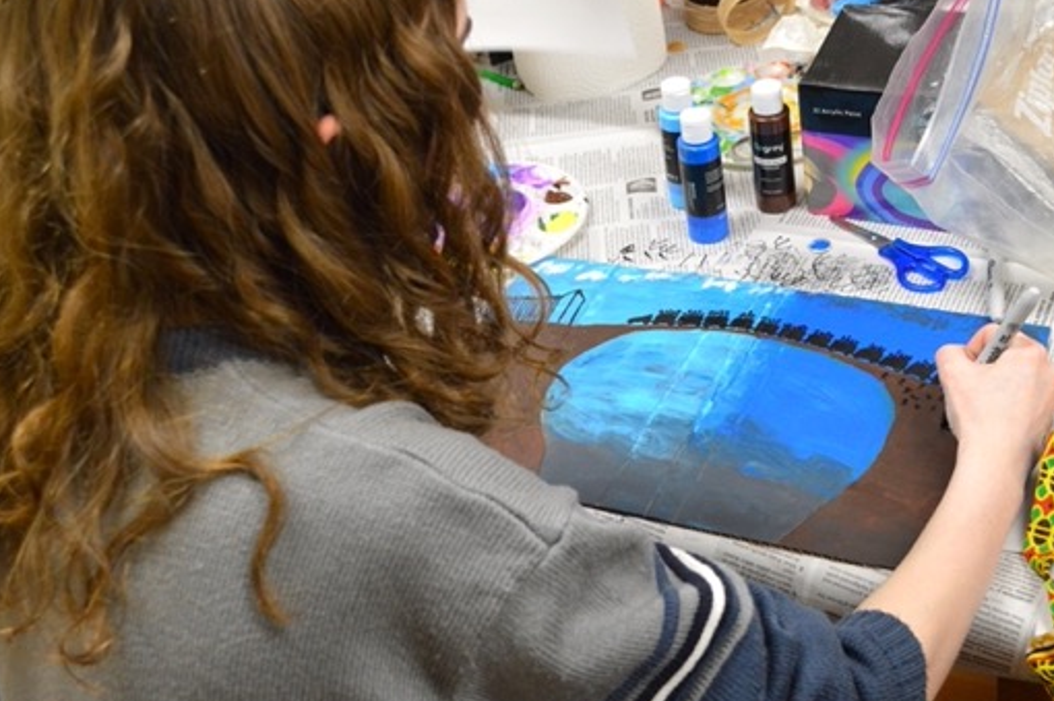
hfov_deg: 36.9
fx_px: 1579
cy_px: 345
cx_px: 589
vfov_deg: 25.0
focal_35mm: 54
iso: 1800
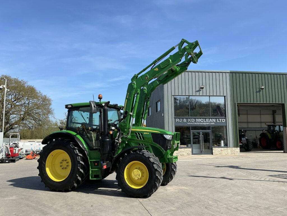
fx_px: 232
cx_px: 144
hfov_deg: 63.4
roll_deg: +0.8
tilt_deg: +7.2
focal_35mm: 28
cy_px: 108
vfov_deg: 49.7
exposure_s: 1/1534
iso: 25
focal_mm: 3
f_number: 1.8
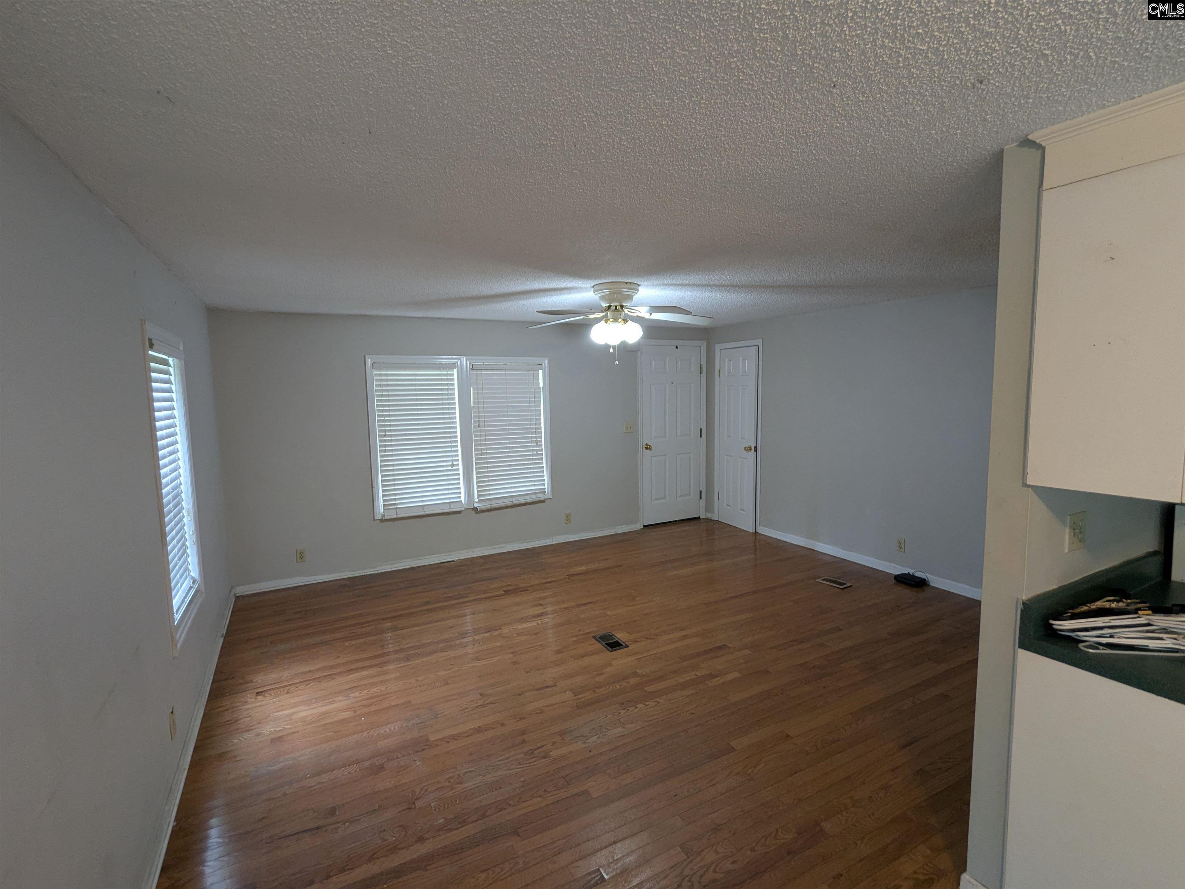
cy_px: 444
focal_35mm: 16
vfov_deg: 78.1
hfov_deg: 94.5
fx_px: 548
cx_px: 592
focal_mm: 2.35
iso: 113
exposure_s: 1/40
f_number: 2.2
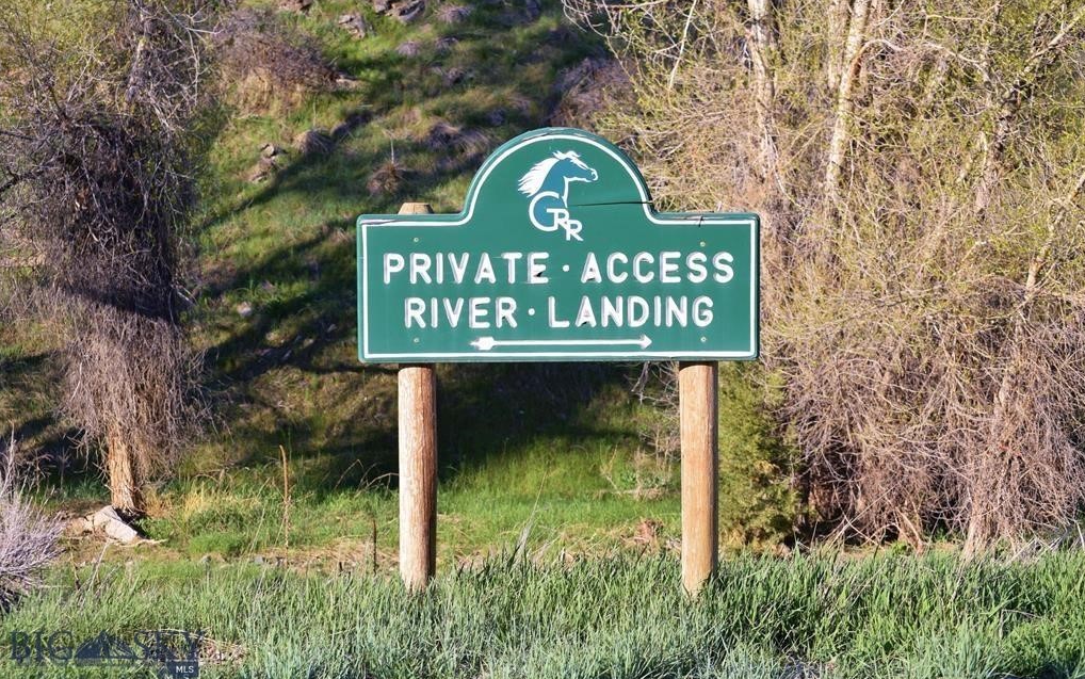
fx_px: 2500
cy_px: 328
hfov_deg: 24.5
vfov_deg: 15.5
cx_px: 544
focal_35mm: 85
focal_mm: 55
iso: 200
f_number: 8
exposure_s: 1/250
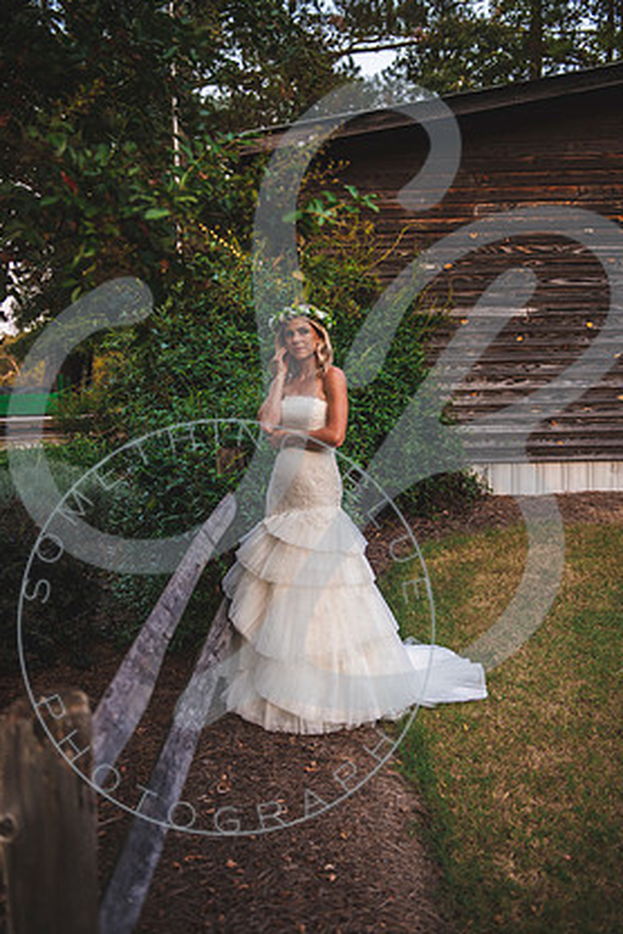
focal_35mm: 41
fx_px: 1064
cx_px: 327
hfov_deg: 32.6
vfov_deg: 47.4
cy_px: 457
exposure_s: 1/160
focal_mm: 38
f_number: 2.8
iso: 100
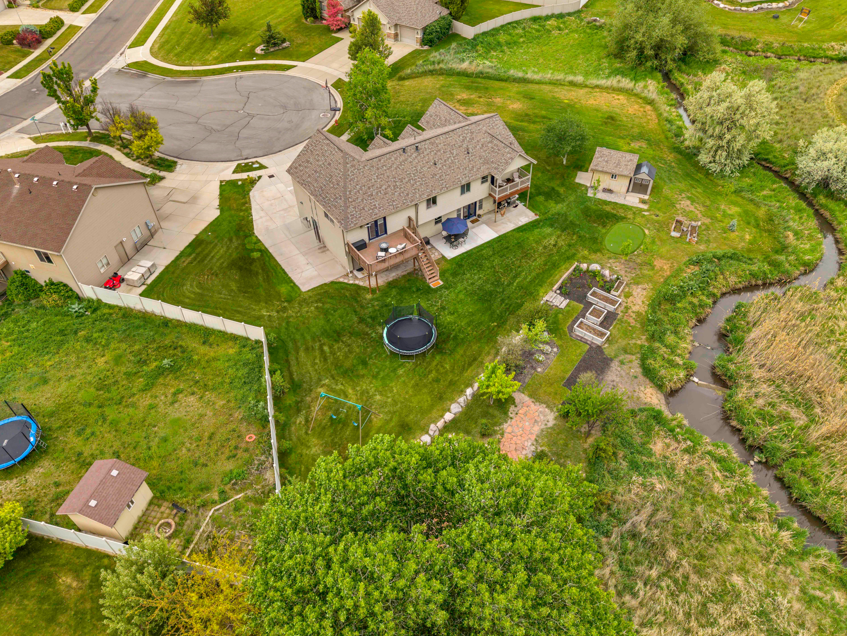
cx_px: 449
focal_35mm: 26
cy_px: 305
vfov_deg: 53.1
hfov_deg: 67.2
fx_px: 636
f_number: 1.8
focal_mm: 8.67
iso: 100
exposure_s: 1/125
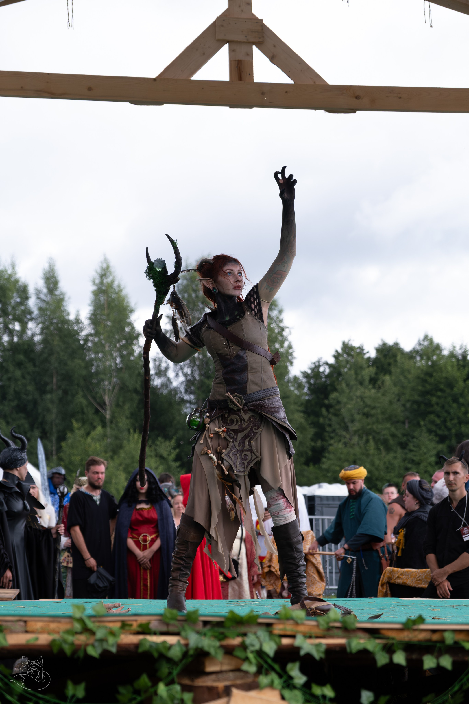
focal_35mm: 83
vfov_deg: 24.5
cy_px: 352
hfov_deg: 16.5
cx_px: 234
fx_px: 1622
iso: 500
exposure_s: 1/1250
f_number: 3.6
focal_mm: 55
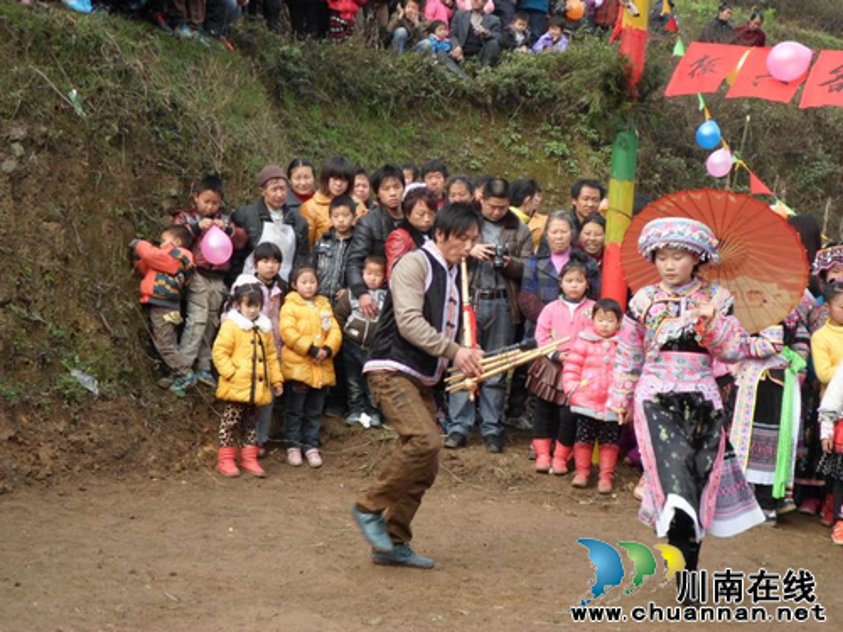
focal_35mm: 67
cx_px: 422
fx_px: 1632
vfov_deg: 21.9
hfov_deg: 29.0
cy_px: 316
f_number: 4.1
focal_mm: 12
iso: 80
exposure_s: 1/125
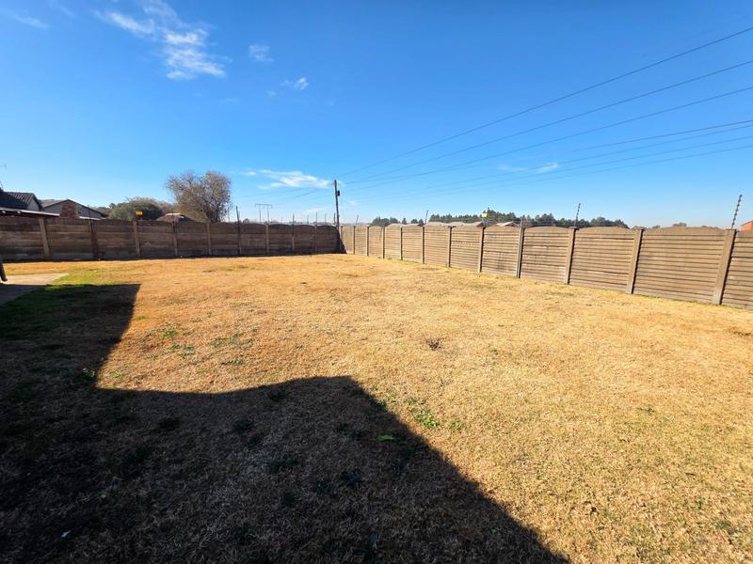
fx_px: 283
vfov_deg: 89.9
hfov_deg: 106.2
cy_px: 282
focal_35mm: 13
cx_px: 376
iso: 80
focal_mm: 2.2
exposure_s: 1/2000
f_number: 1.9
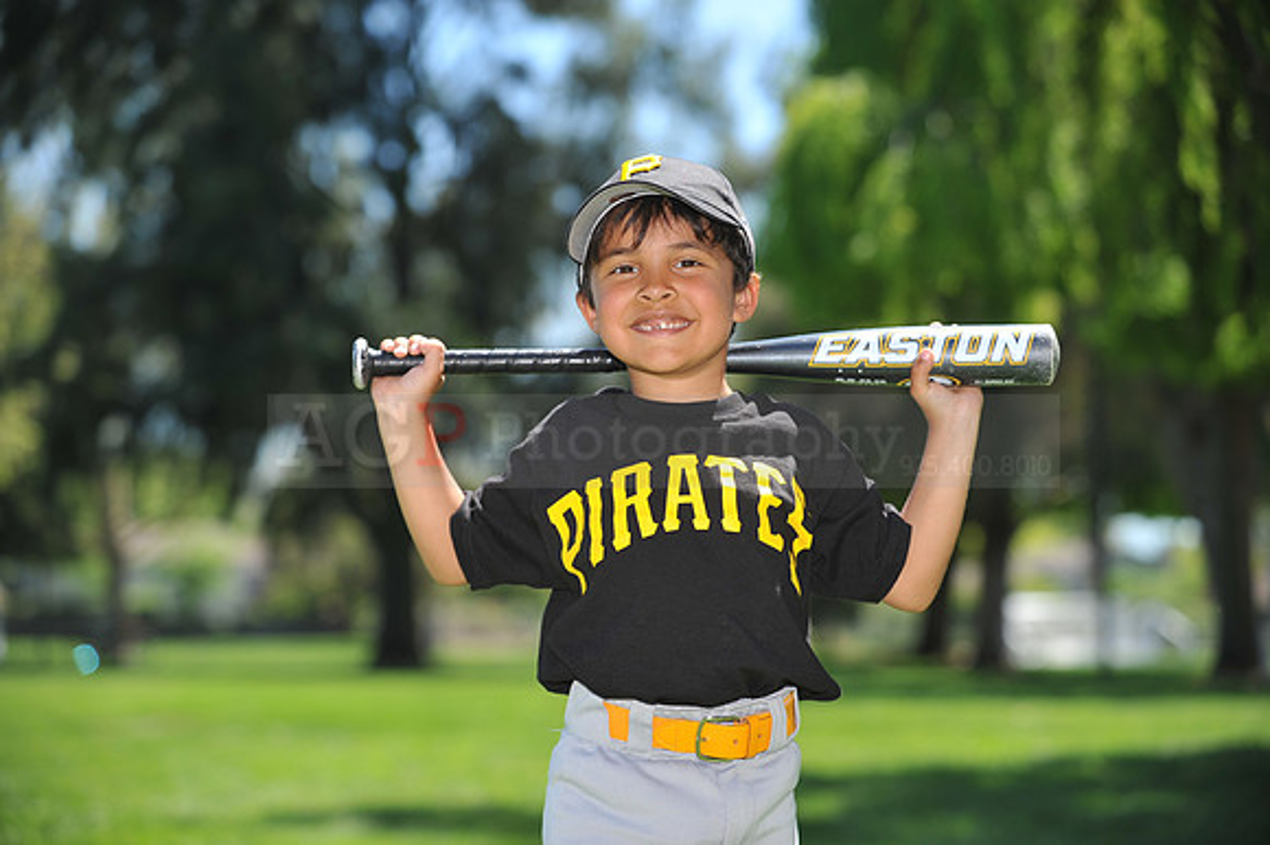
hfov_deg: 22.2
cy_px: 422
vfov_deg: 14.8
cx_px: 635
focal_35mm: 92
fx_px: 3244
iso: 200
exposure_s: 1/1000
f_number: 4
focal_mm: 92
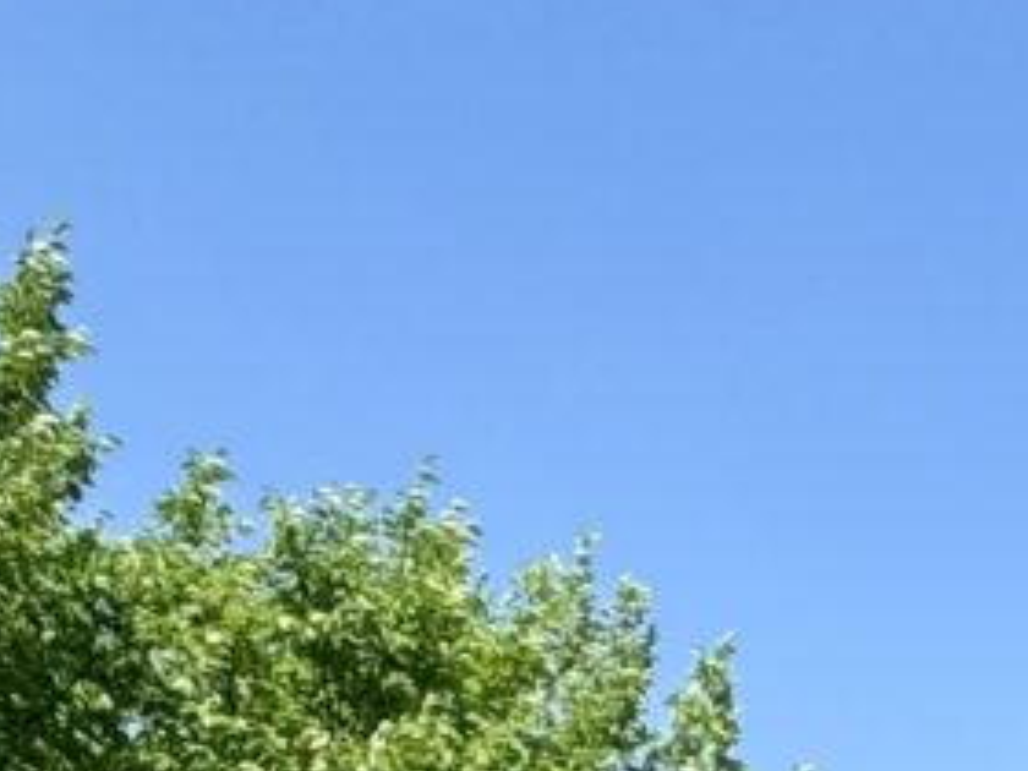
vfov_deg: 12.1
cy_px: 1891
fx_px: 2851
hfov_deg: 17.6
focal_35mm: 96
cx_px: 1689
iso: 50
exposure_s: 1/1277
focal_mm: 2.22
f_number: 2.2
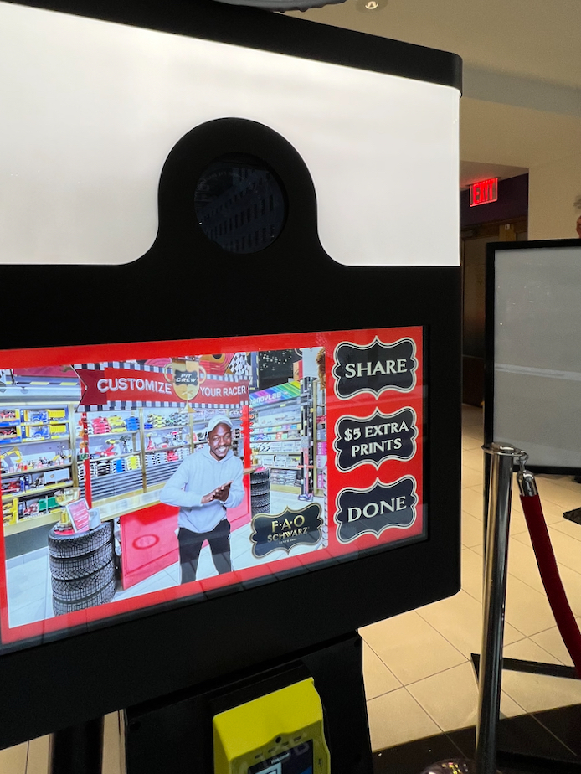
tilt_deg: -4.8
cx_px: 235
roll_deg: +1.6
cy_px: 336
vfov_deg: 87.2
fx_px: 402
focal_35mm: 18
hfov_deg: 71.0
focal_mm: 1.57
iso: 50
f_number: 1.8
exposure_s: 1/122
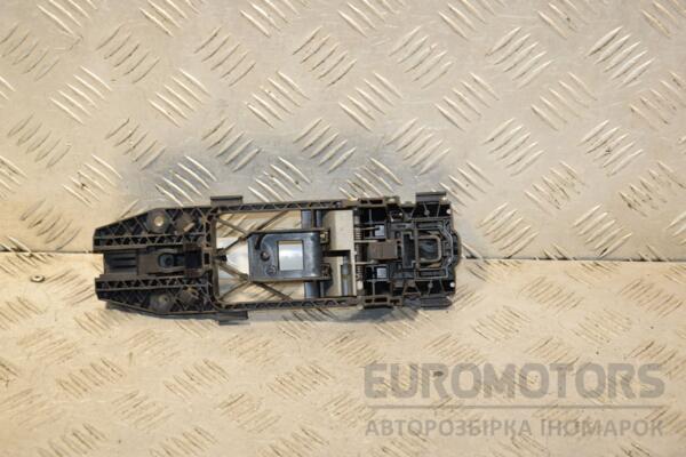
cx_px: 343
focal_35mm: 87
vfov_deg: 15.7
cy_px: 228
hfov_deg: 23.4
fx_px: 1658
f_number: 7.1
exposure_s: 1/200
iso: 800
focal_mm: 58
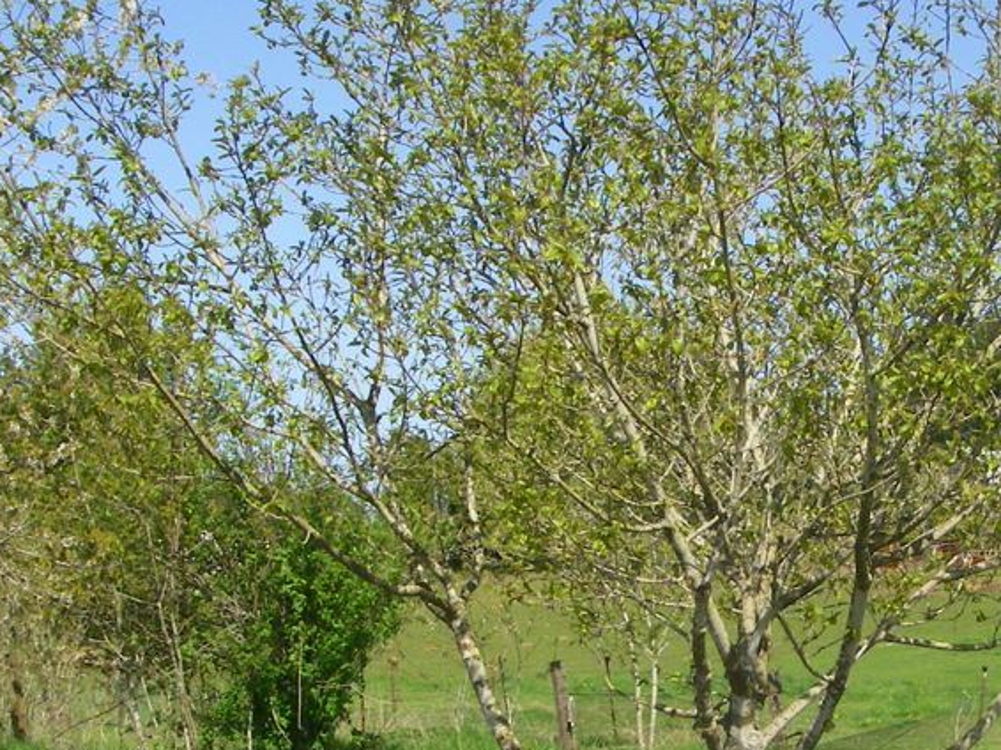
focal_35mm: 86
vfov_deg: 17.0
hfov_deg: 22.6
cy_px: 621
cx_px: 748
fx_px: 2486
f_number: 6.6
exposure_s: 1/160
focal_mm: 6.3
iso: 64
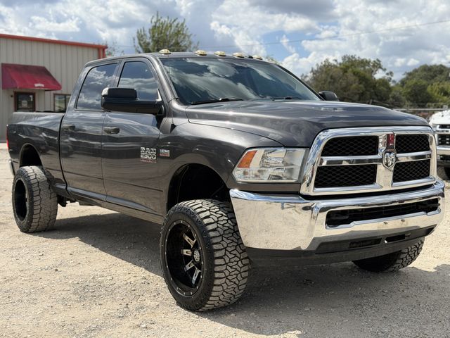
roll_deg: -0.5
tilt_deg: -3.0
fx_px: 624
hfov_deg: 39.7
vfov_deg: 30.3
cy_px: 169
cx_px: 225
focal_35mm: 48
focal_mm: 6.76
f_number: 1.78
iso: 80
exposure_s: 1/6536
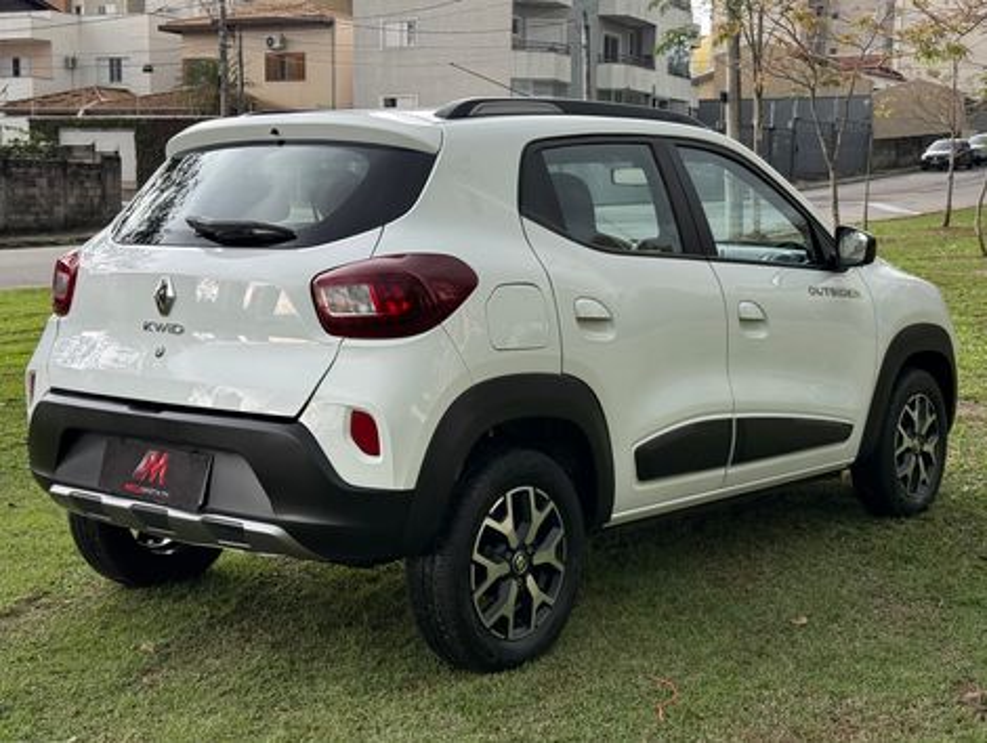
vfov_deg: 30.3
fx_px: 1371
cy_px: 372
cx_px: 494
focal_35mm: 48
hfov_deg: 39.6
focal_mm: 6.76
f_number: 1.78
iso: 125
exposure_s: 1/197
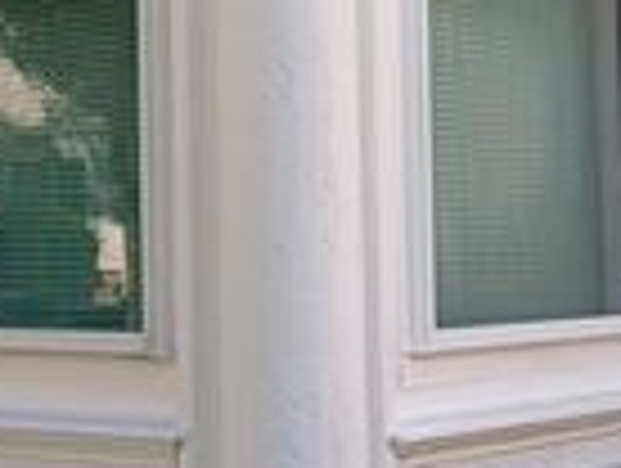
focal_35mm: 94
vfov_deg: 15.7
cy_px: 115
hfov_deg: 20.2
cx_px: 14
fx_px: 1689
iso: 20
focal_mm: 3.98
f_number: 1.8
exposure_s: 1/125
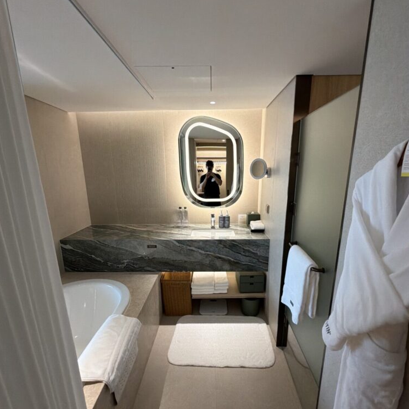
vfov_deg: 83.7
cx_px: 209
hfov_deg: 84.0
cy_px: 225
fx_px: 227
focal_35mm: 17
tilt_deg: -12.7
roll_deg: +0.7
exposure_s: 1/60
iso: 250
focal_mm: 2.22
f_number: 2.2
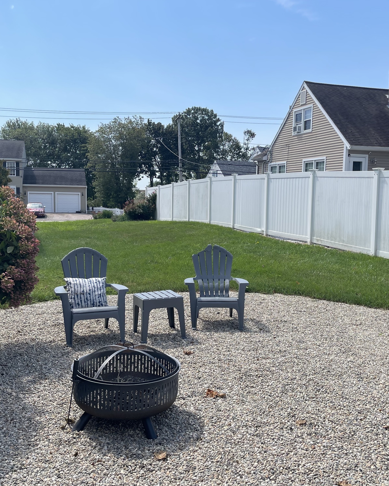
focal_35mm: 33
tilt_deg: -6.3
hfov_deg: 44.5
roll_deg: -1.0
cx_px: 187
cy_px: 243
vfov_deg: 54.2
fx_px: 475
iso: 32
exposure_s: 1/3448
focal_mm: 5.1
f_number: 1.6
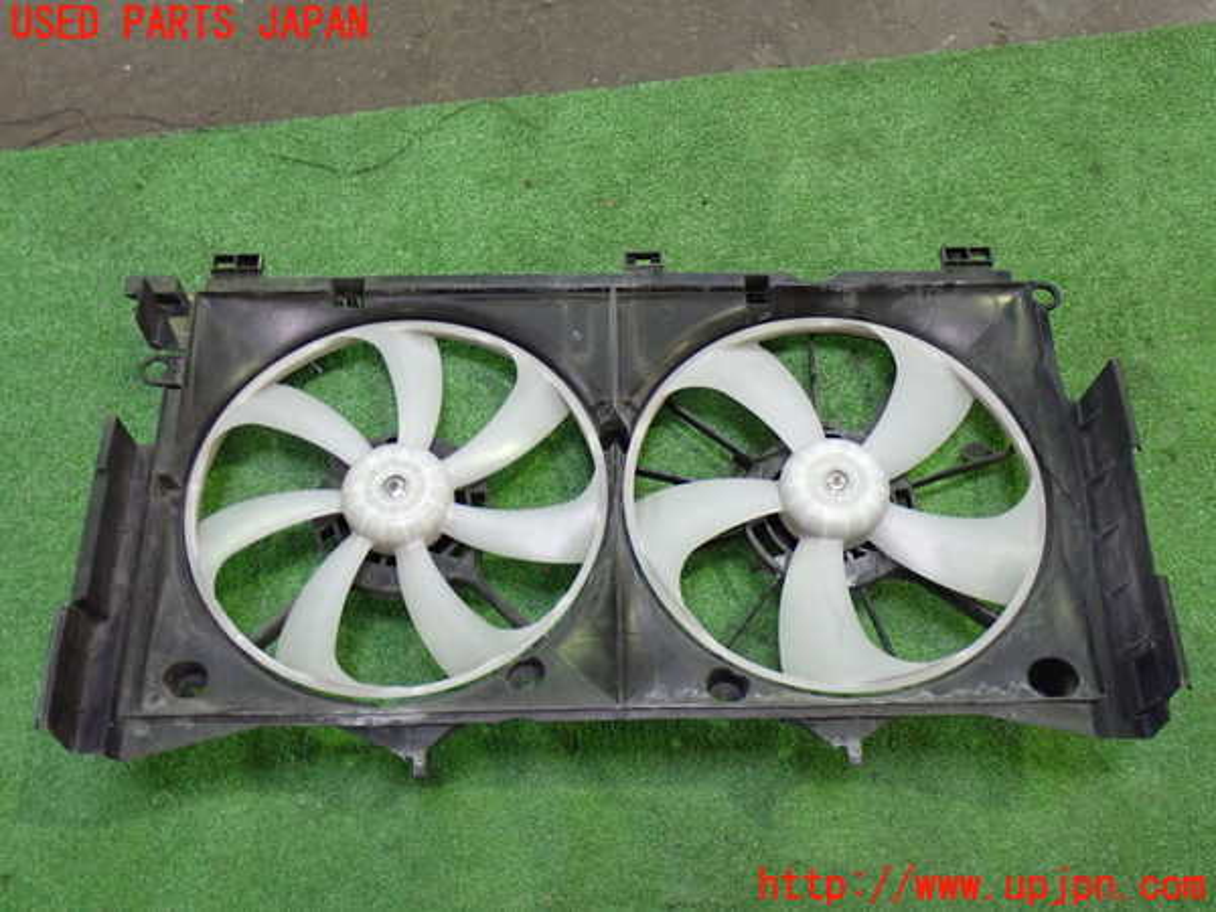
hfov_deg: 45.8
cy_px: 456
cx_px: 608
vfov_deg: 35.1
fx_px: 1440
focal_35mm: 41
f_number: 2.8
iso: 640
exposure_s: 1/40
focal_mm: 7.31
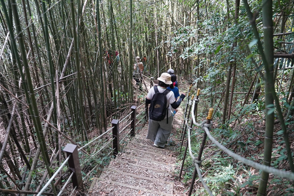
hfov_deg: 61.9
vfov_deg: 43.6
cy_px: 98
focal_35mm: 30
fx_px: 245
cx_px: 147
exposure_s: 1/160
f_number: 3.2
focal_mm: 30
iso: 1600
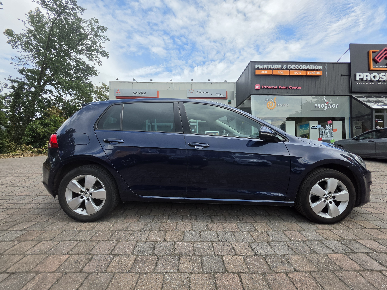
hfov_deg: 106.2
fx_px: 145
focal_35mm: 13
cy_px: 145
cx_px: 194
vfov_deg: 89.9
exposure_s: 1/1453
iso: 32
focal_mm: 2.2
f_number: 1.9
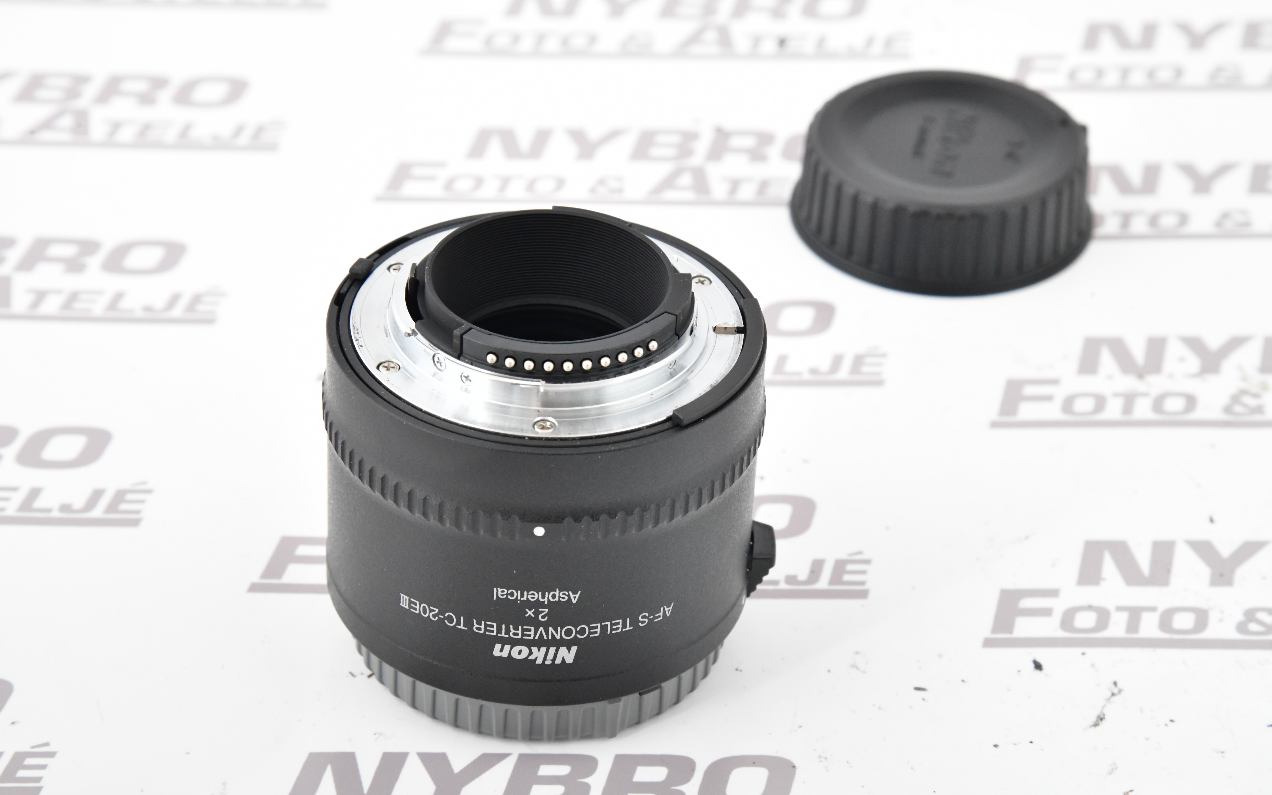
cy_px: 413
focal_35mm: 123
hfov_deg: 17.0
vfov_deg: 10.6
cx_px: 639
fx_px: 4264
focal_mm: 120
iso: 3200
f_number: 14
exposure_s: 1/200
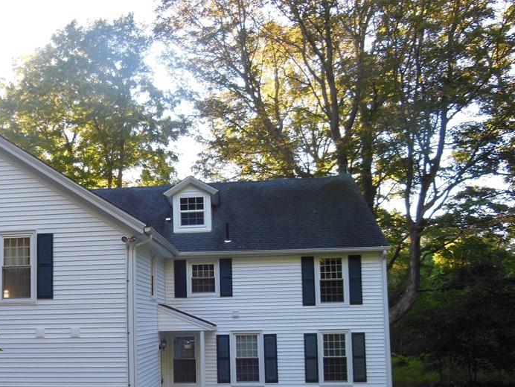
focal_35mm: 37
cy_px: 286
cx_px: 170
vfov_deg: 37.8
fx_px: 550
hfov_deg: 49.2
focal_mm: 4.5
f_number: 3.5
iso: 125
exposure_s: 1/60
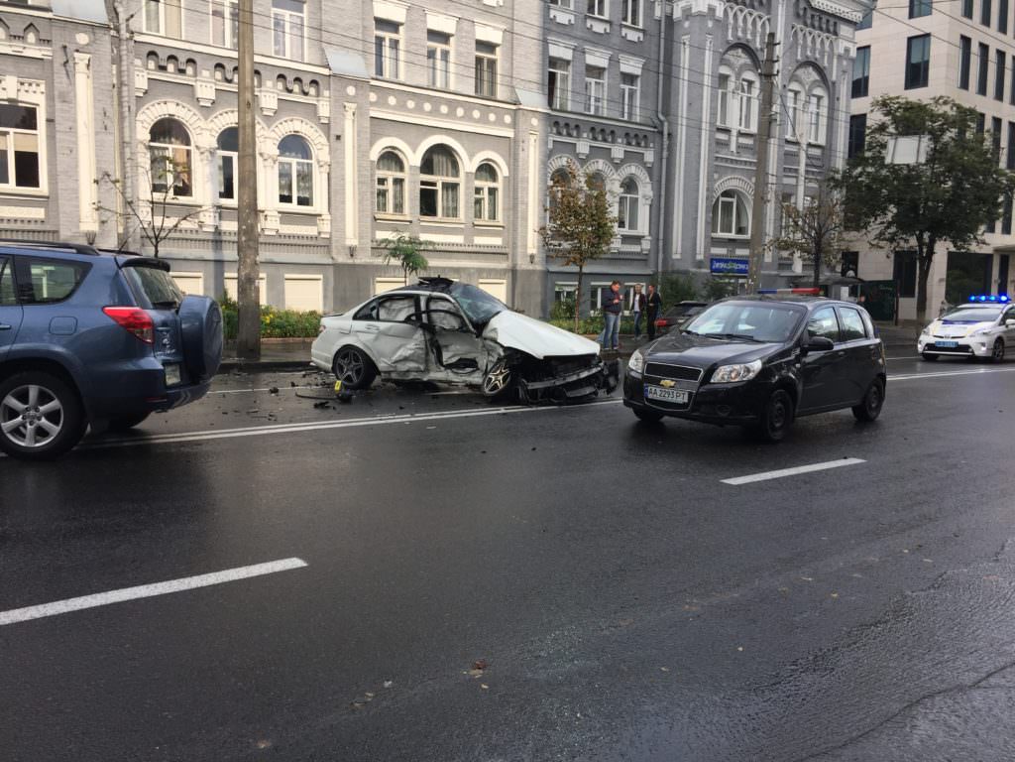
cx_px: 508
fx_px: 850
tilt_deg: -9.1
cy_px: 381
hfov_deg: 61.7
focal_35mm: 29
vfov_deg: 48.2
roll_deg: +0.2
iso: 32
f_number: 2.2
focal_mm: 4.15
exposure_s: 1/476
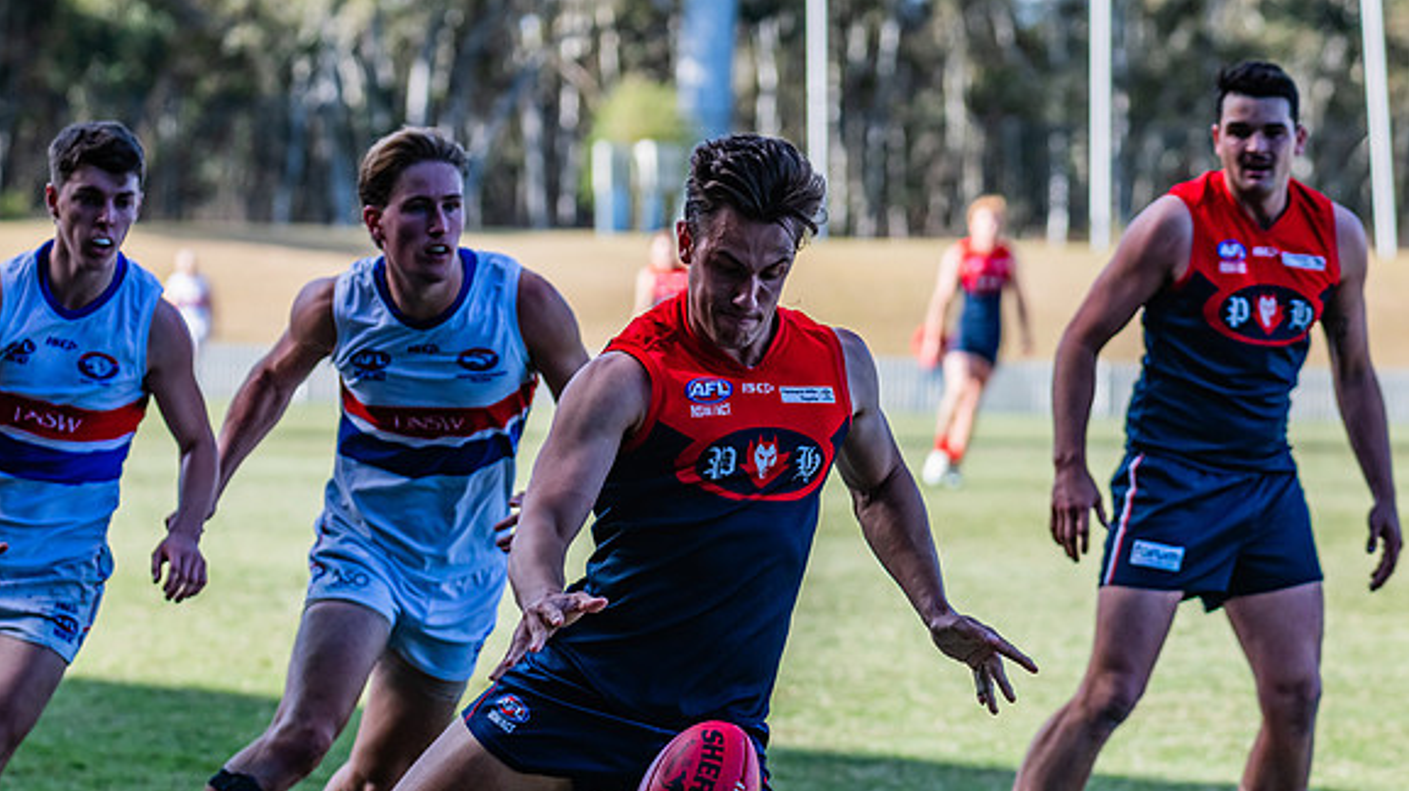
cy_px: 449
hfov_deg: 10.5
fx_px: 7656
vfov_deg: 5.9
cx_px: 762
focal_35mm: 205
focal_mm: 170
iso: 800
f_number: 5.6
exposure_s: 1/1600
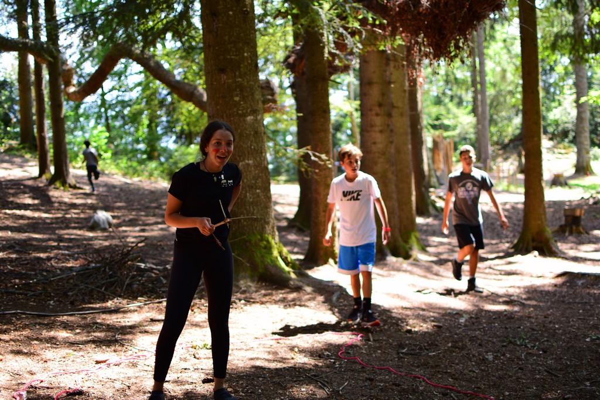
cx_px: 300
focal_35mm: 52
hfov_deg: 37.8
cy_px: 200
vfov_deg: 25.8
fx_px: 875
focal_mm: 35
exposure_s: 1/500
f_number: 1.8
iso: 280
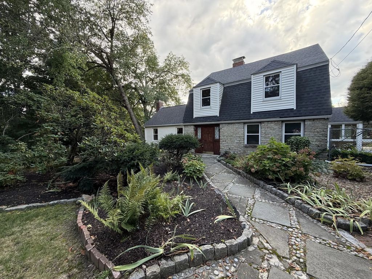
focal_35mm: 14
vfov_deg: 85.7
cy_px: 140
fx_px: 150
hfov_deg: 102.1
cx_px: 186
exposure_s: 1/121
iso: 64
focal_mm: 2.22
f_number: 2.2
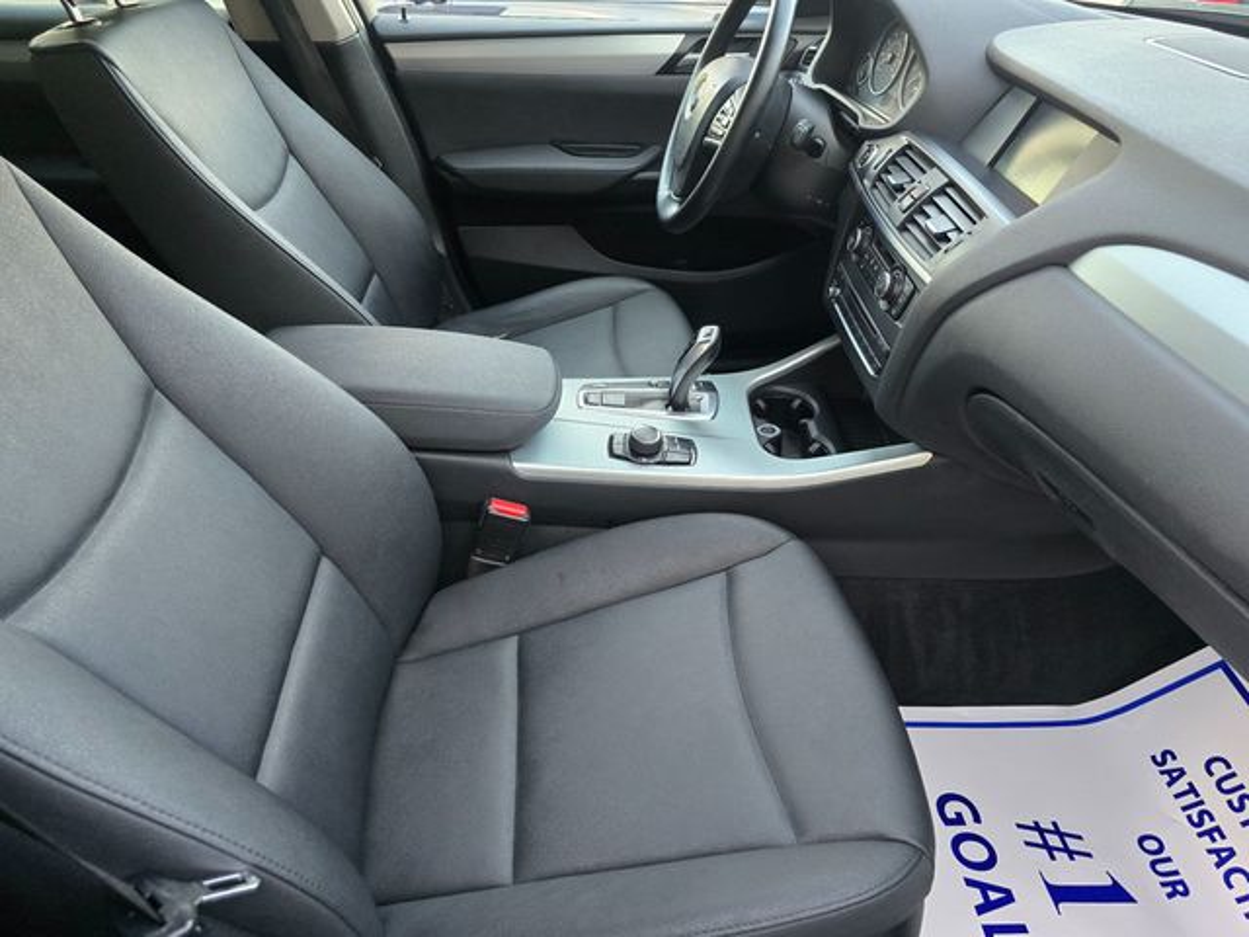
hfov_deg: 73.9
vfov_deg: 58.9
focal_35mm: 23
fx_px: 830
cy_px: 468
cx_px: 624
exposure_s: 1/120
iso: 800
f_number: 1.7
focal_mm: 6.3
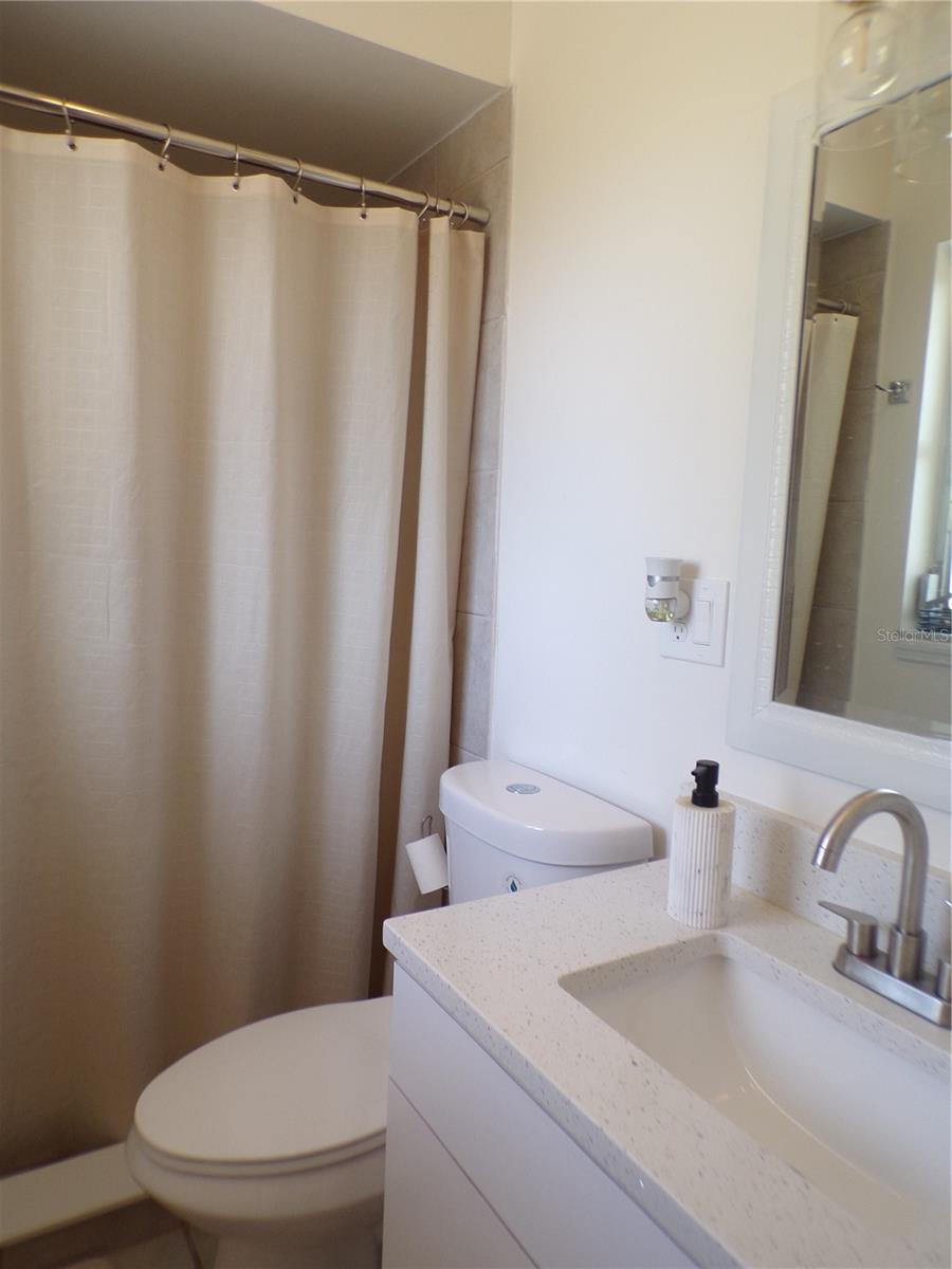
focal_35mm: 24
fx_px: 880
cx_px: 476
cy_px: 634
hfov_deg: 56.8
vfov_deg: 71.6
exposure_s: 1/34
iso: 84
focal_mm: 4.3
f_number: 3
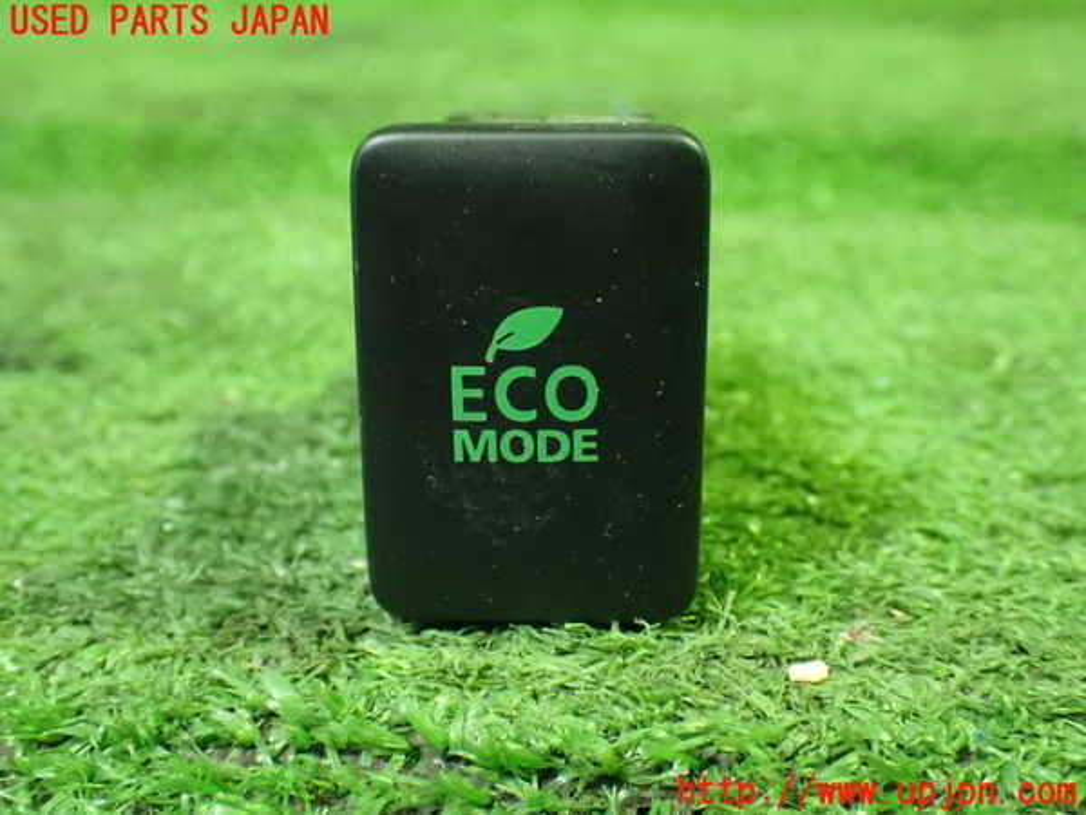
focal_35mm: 44
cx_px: 543
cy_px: 408
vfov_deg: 32.9
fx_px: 1380
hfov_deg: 42.9
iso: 1600
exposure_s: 1/30
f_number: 2.9
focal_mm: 7.84
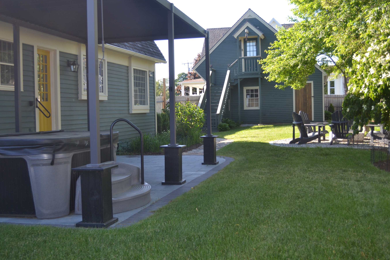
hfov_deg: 47.4
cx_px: 198
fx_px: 444
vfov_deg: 32.6
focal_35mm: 41
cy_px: 124
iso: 100
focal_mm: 24
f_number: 4
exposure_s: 1/125
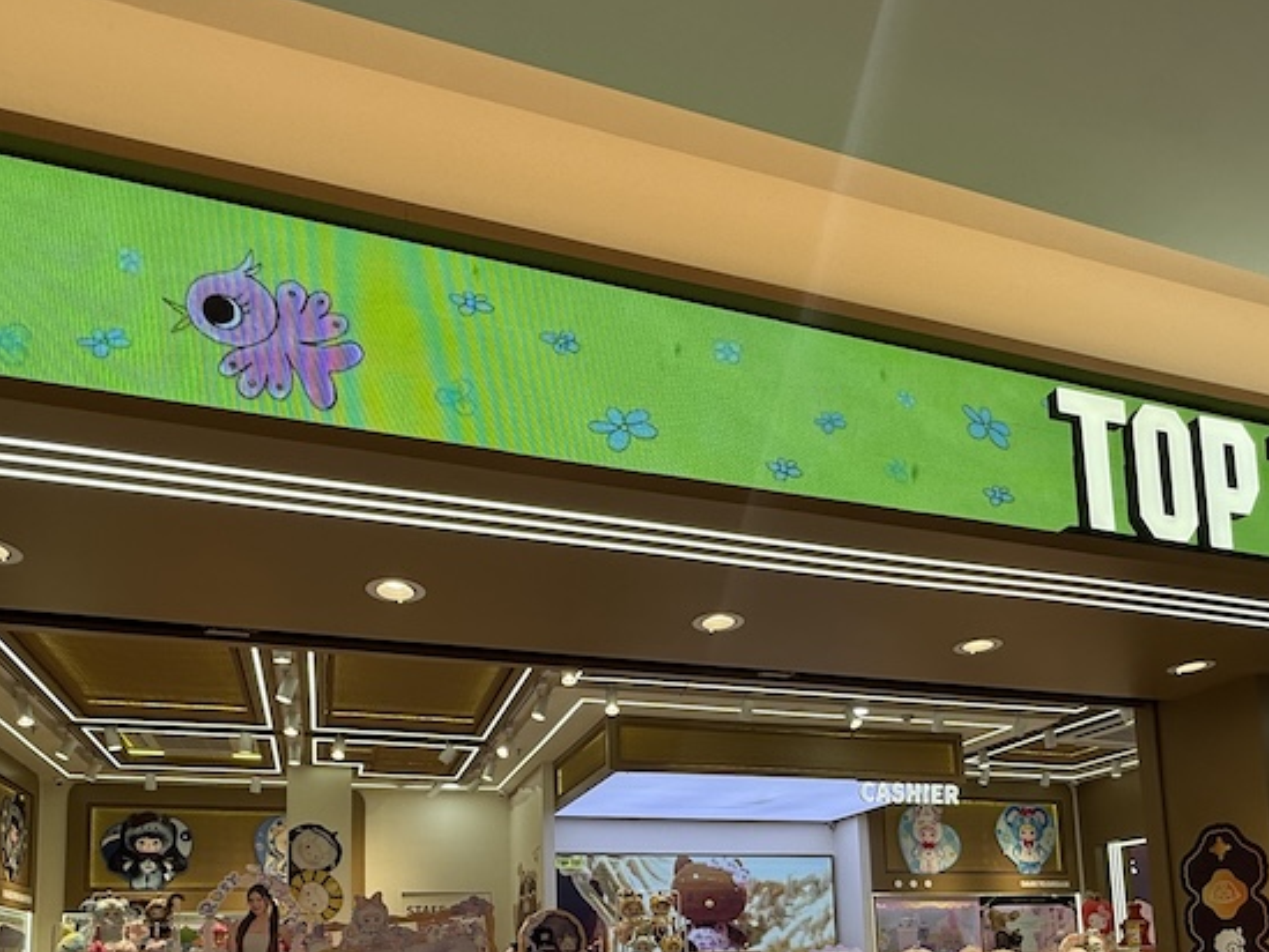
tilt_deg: +6.8
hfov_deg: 67.3
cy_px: 858
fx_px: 953
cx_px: 656
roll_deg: +1.6
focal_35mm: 26
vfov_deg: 47.6
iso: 64
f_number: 2.2
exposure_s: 1/170
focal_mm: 2.22
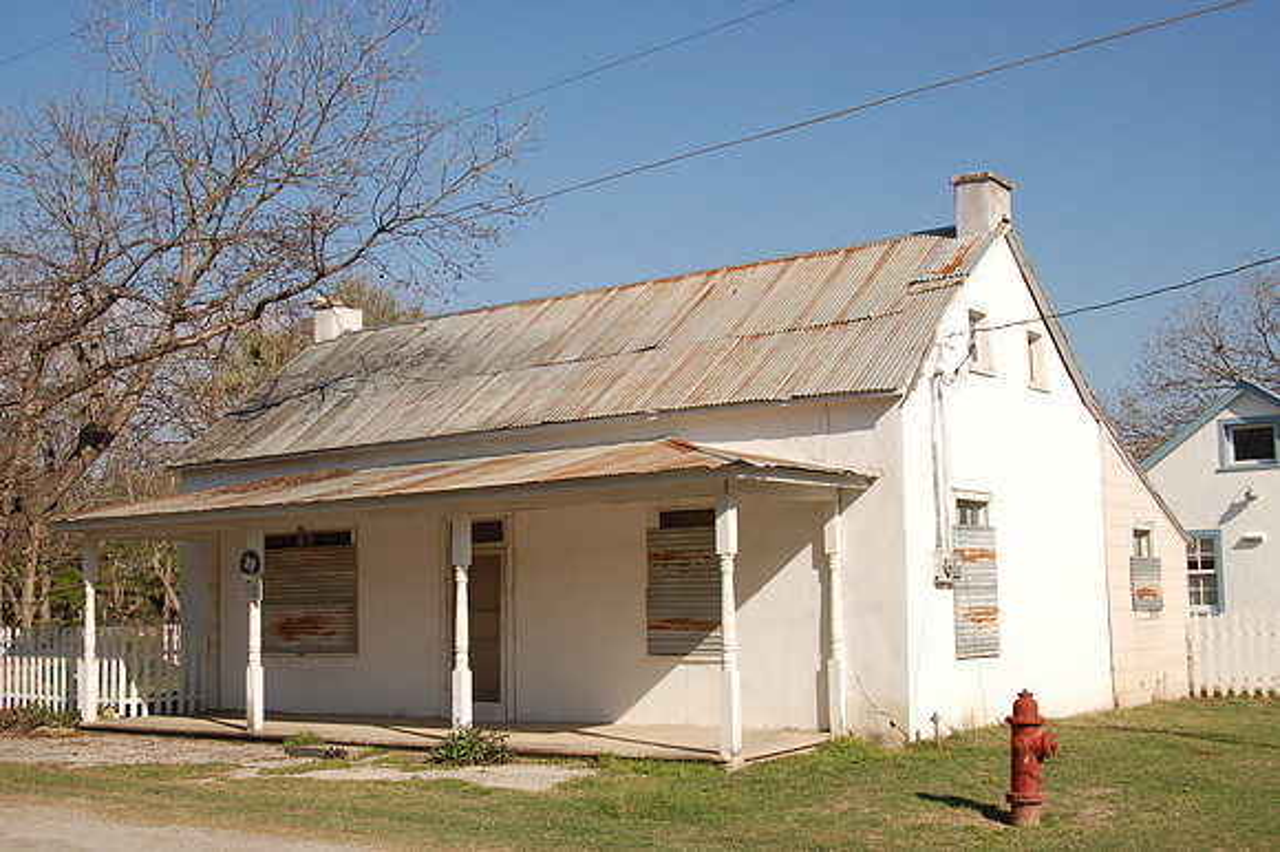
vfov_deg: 31.9
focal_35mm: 42
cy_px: 426
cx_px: 640
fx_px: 1492
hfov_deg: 46.4
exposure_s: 1/400
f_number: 10
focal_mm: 28
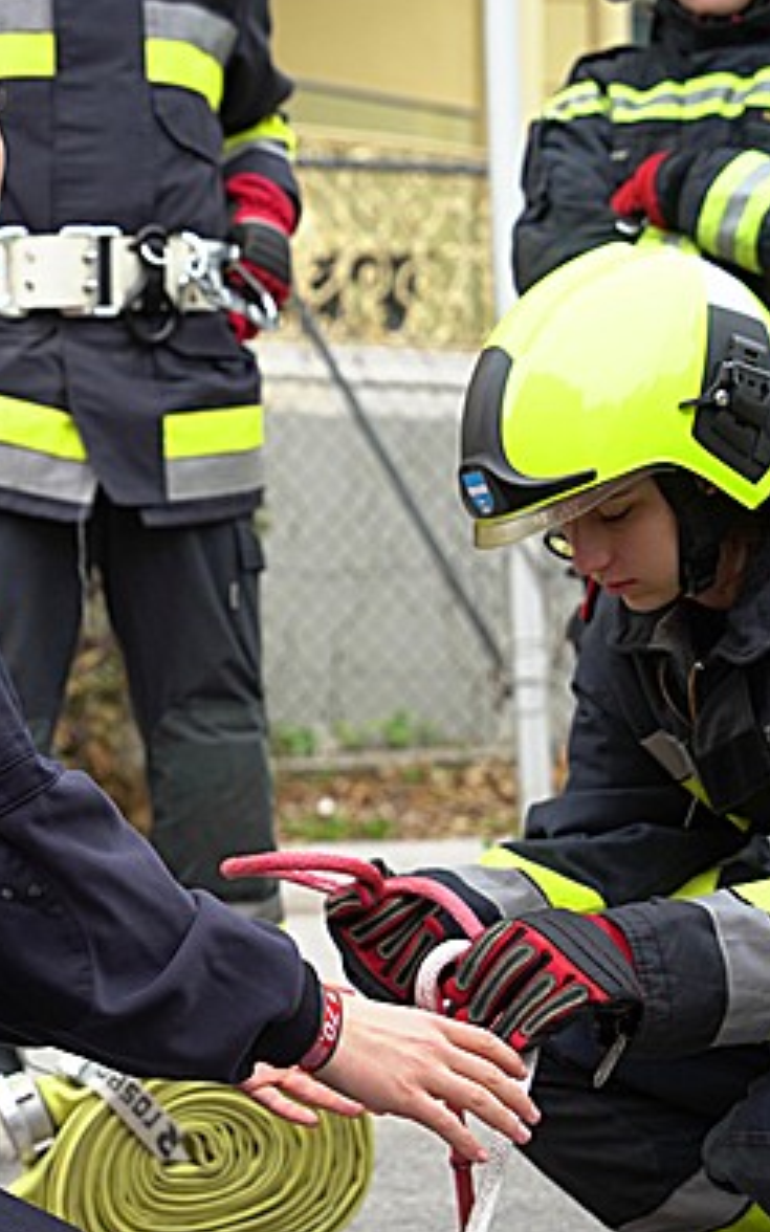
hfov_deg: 13.9
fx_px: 3123
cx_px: 41
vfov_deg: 22.3
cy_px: 611
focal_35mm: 93
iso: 1000
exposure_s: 1/1000
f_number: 4
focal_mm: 58
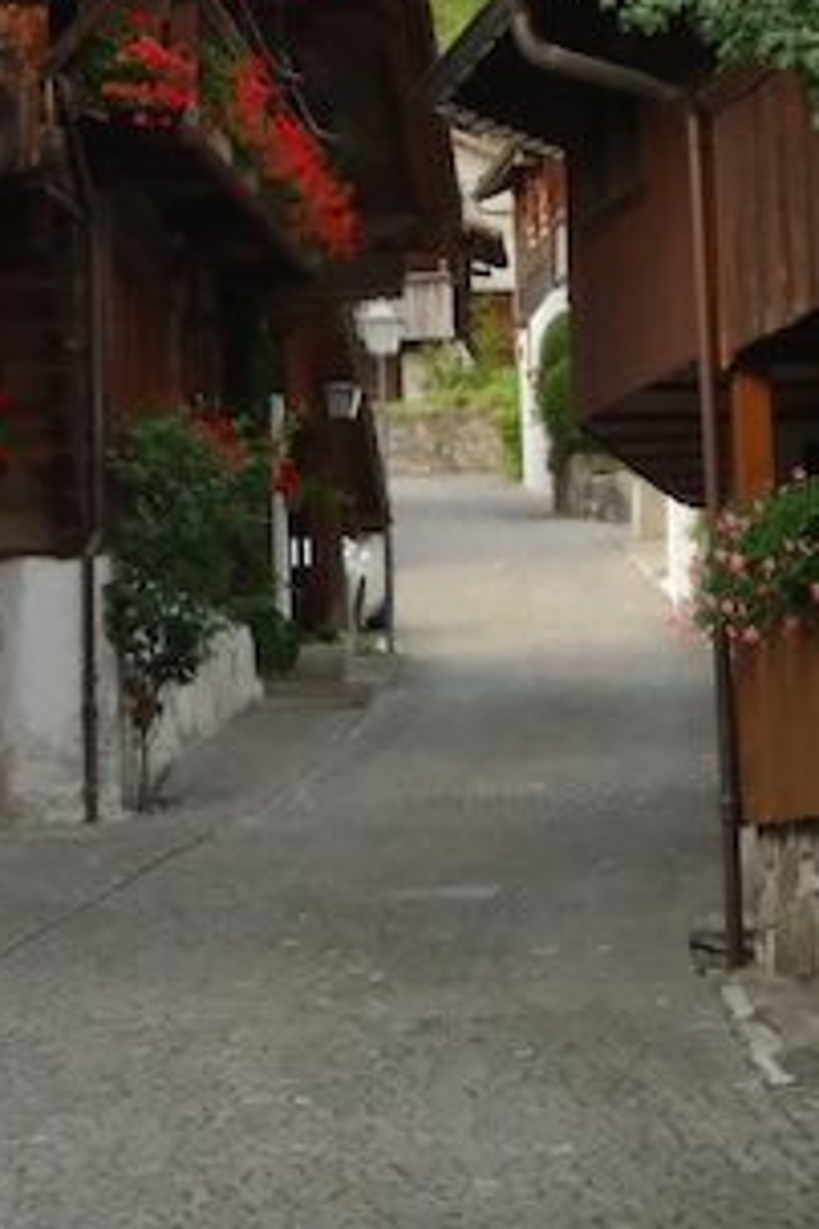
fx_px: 5971
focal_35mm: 175
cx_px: 30
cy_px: -304
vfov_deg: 11.5
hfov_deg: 7.8
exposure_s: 1/90
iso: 3200
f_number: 18
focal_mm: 35.3
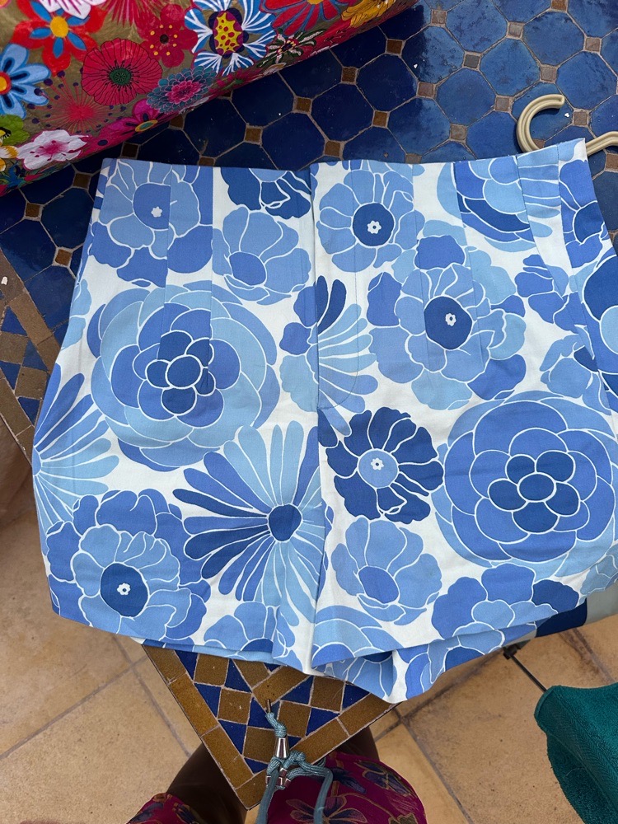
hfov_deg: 56.8
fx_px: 571
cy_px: 412
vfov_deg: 71.6
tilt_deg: -83.8
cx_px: 309
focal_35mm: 24
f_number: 1.78
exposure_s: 1/60
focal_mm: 6.86
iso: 250
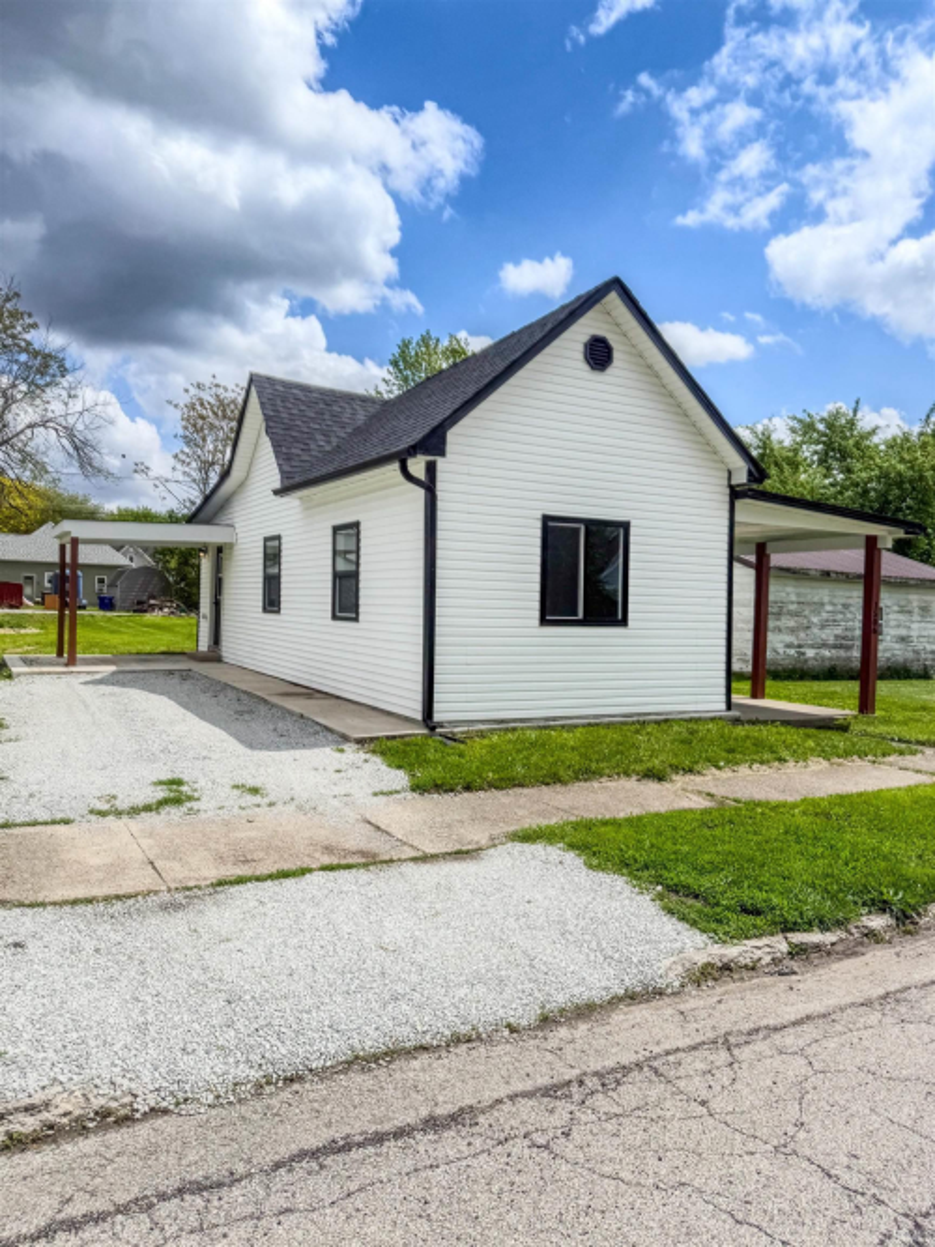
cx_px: 468
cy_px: 624
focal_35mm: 24
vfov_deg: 71.6
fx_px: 865
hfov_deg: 56.8
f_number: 1.8
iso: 80
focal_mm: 6.76
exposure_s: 1/12000
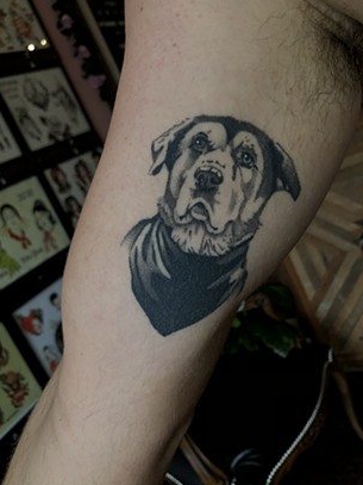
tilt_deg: -11.1
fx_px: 462
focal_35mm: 33
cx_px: 206
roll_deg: +25.9
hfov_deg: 42.8
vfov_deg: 55.3
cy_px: 225
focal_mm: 4
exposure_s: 1/120
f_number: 1.8
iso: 32
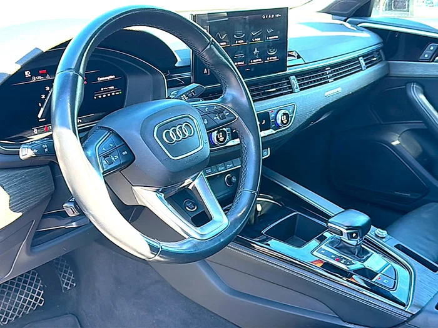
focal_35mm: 39
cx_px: 219
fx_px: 493
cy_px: 164
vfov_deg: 36.8
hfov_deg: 47.9
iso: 125
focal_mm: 6.86
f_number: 1.78
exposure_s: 1/208
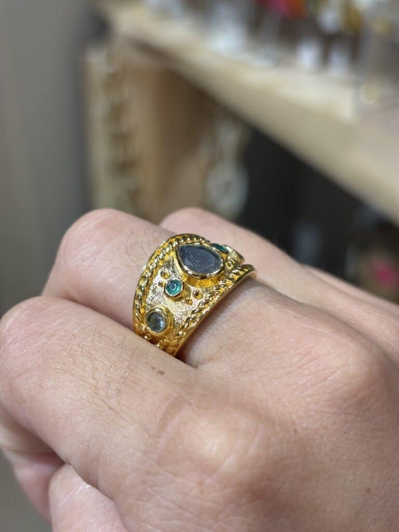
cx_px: 200
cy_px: 266
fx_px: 799
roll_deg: +0.1
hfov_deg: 28.0
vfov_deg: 36.8
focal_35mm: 52
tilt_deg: -40.3
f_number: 1.6
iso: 32
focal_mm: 5.96
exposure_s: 1/50
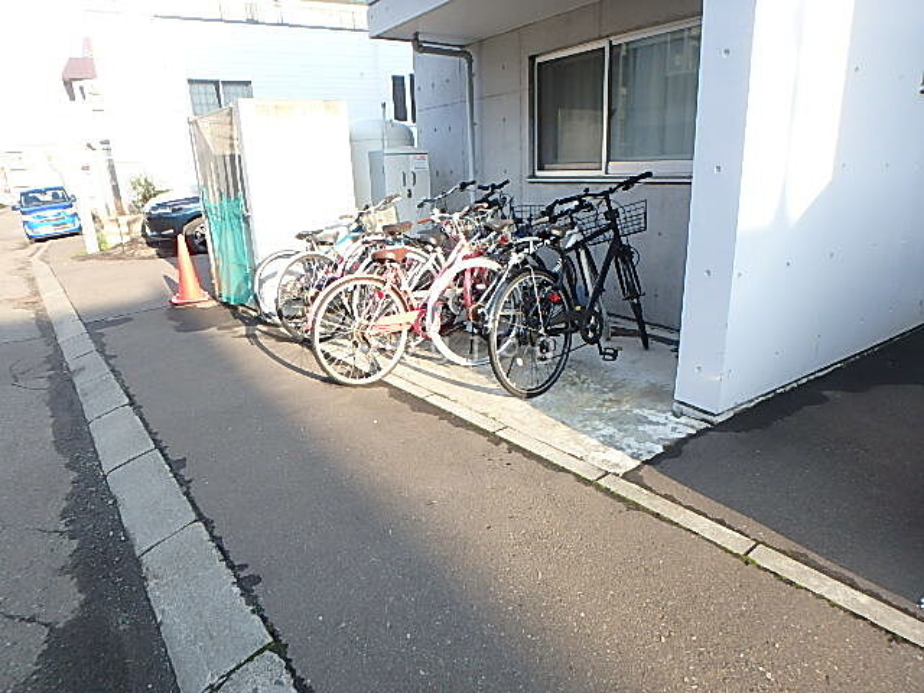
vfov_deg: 63.4
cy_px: 346
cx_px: 462
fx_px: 561
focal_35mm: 21
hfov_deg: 79.0
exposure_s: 1/200
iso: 125
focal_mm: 3.7
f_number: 3.5
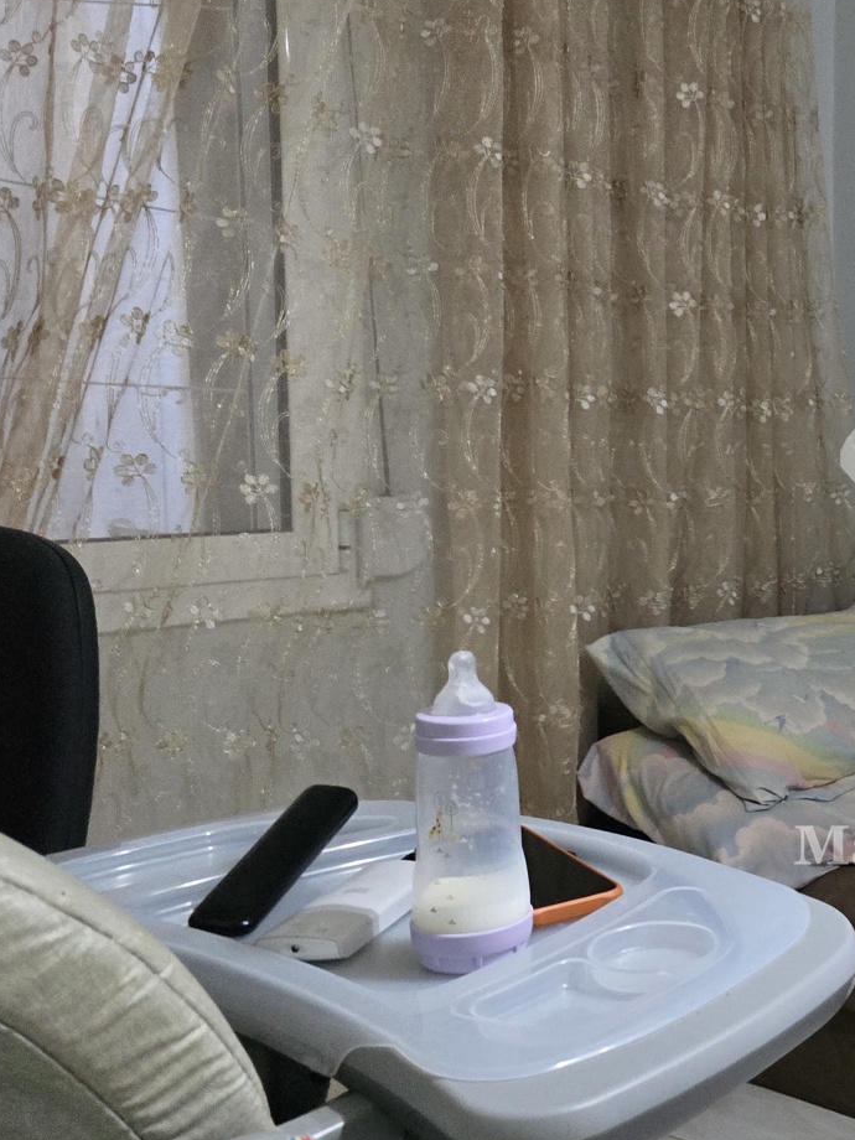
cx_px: 1103
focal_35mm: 48
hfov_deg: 26.0
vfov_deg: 39.7
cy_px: 577
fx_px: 1581
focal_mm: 6.3
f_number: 1.7
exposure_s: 1/100
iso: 1600
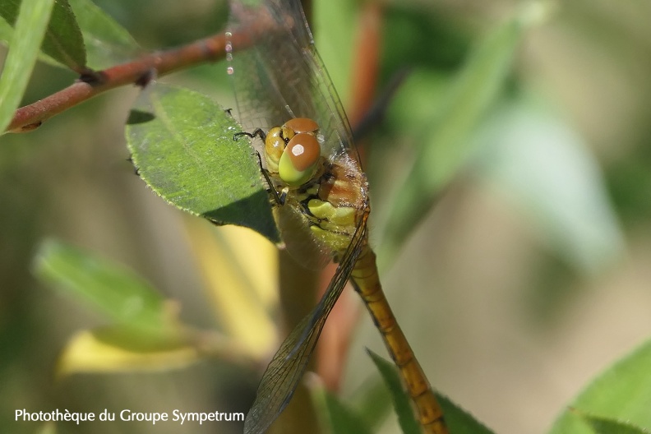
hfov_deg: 2.1
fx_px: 17359
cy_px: 217
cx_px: 326
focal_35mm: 960
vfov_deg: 1.4
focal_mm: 176
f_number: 4.5
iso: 400
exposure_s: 1/1600
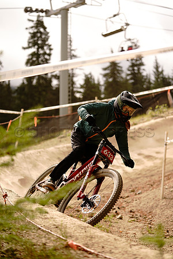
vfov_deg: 28.5
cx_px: 86
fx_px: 512
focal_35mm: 71
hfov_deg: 19.2
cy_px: 130
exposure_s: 1/1250
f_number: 2.8
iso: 125
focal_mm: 71
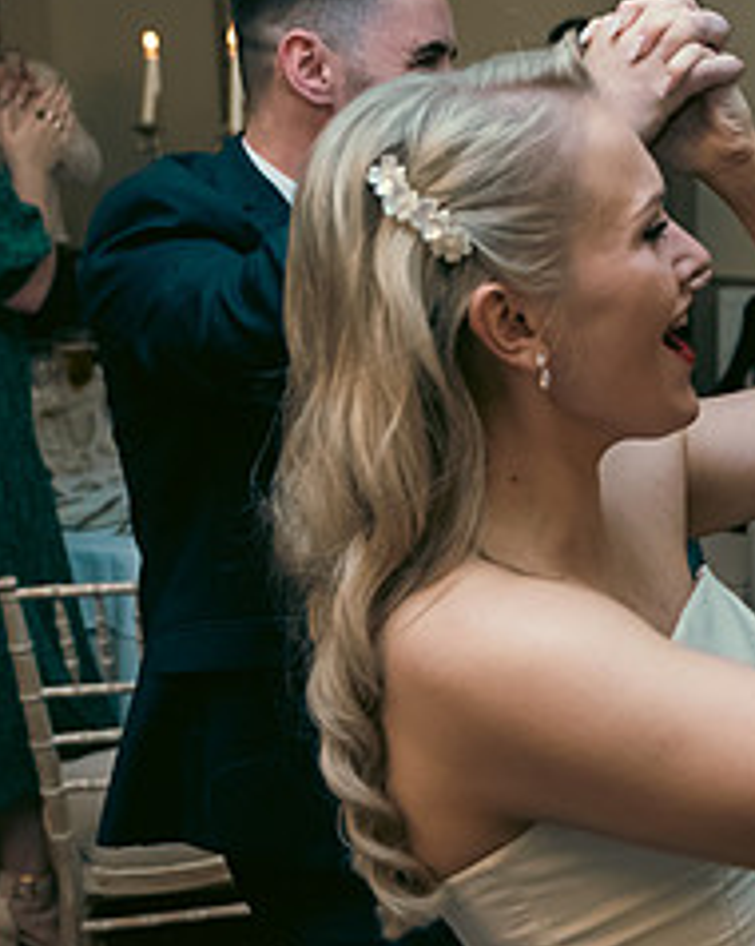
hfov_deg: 26.9
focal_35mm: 55
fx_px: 1538
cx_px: 632
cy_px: 487
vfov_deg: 34.2
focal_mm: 24
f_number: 3.5
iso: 800
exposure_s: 1/160
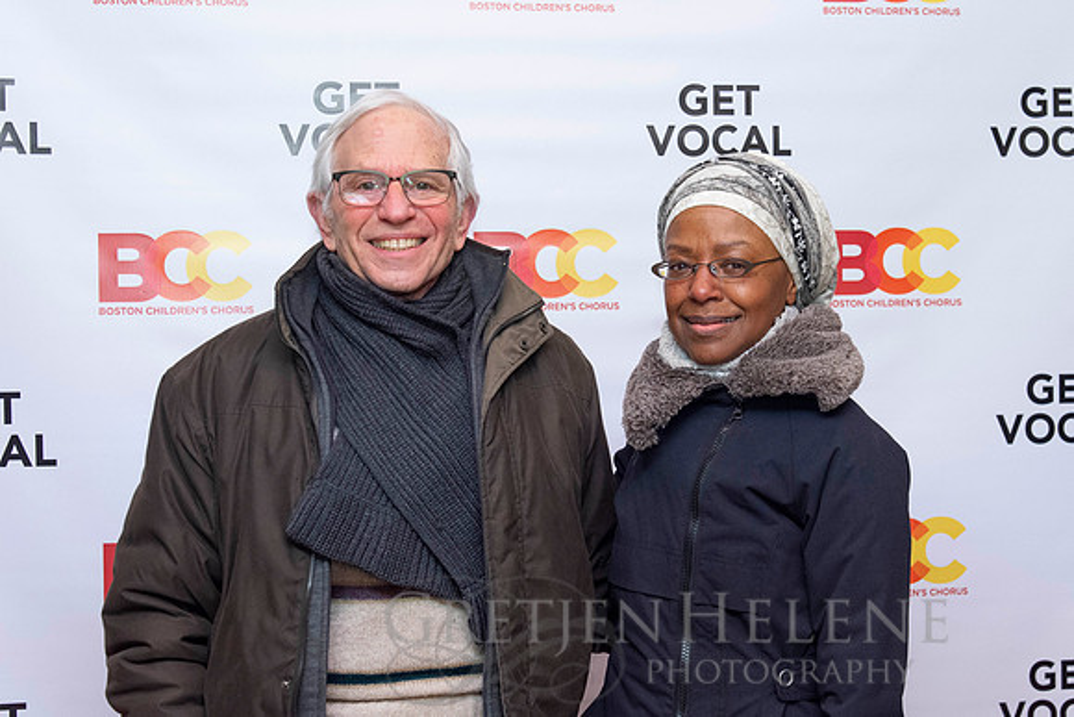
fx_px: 2001
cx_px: 632
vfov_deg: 20.3
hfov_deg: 30.0
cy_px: 375
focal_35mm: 67
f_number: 6.3
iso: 1250
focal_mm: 38
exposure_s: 1/125
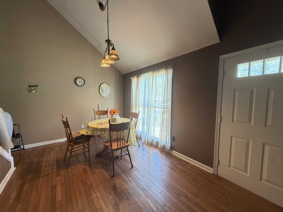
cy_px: 106
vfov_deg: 85.7
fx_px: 114
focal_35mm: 14
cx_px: 142
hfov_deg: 102.1
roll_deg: +1.1
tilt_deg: -5.1
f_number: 2.2
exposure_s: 1/60
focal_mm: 2.22
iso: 200
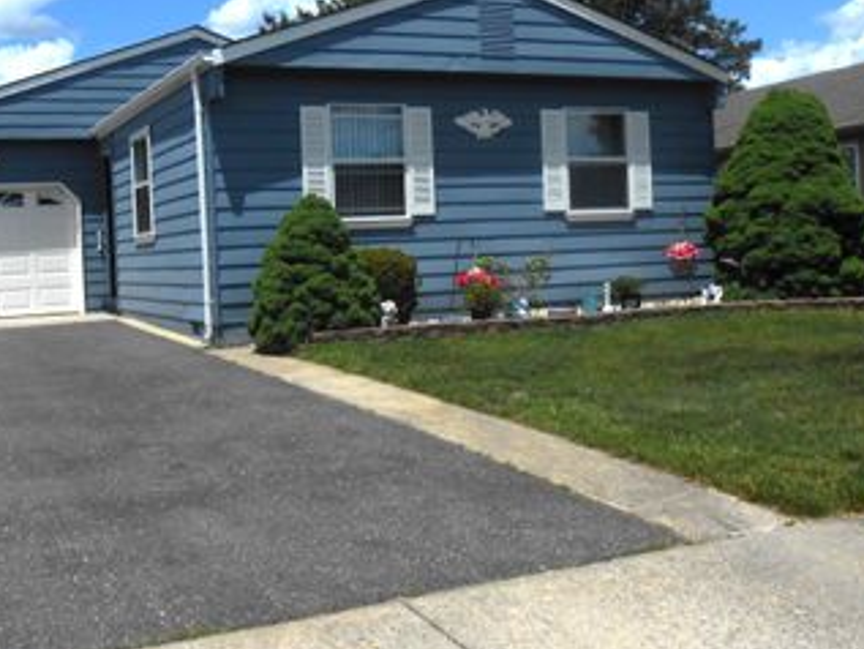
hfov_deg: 45.3
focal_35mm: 41
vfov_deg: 35.0
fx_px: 1024
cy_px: 244
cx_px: 319
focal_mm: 4.6
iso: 80
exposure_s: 1/320
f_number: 11.5
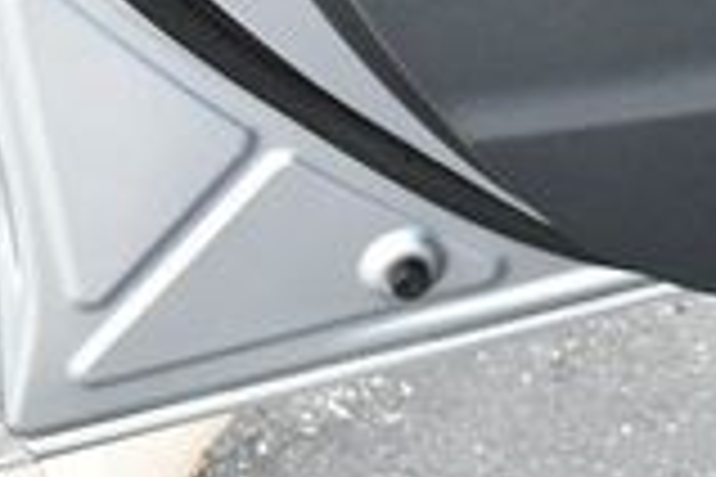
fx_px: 2884
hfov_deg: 13.2
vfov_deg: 9.0
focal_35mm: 145
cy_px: -450
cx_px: 1126
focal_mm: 18
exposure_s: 1/250
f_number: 3.5
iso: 800
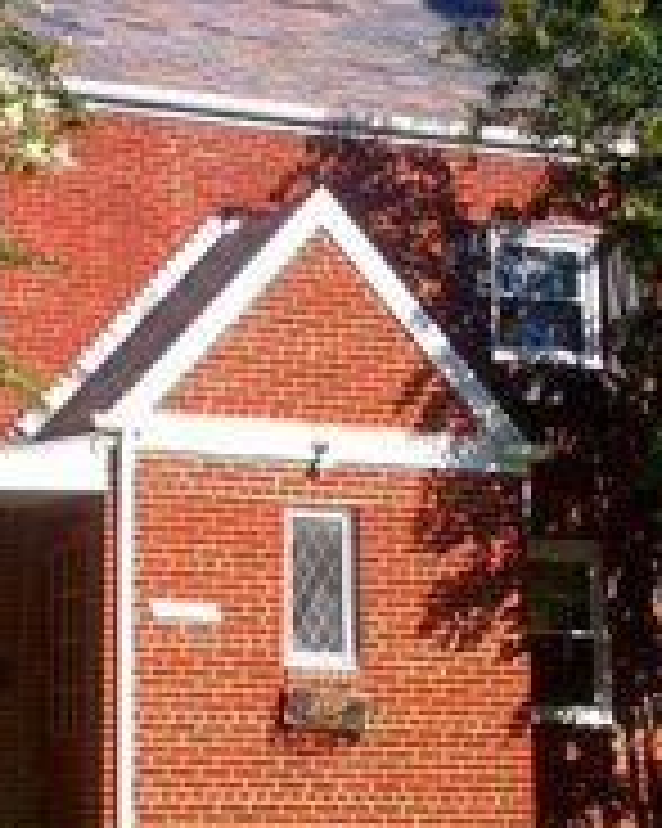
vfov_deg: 20.6
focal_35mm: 93
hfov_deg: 16.2
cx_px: 27
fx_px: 2280
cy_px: 439
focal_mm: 4.28
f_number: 2.4
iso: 50
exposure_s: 1/836
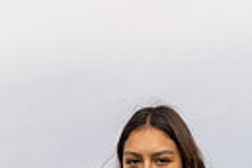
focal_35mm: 171
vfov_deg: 7.5
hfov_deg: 12.0
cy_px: 393
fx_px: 1197
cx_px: 197
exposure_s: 1/200
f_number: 8
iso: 125
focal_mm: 49
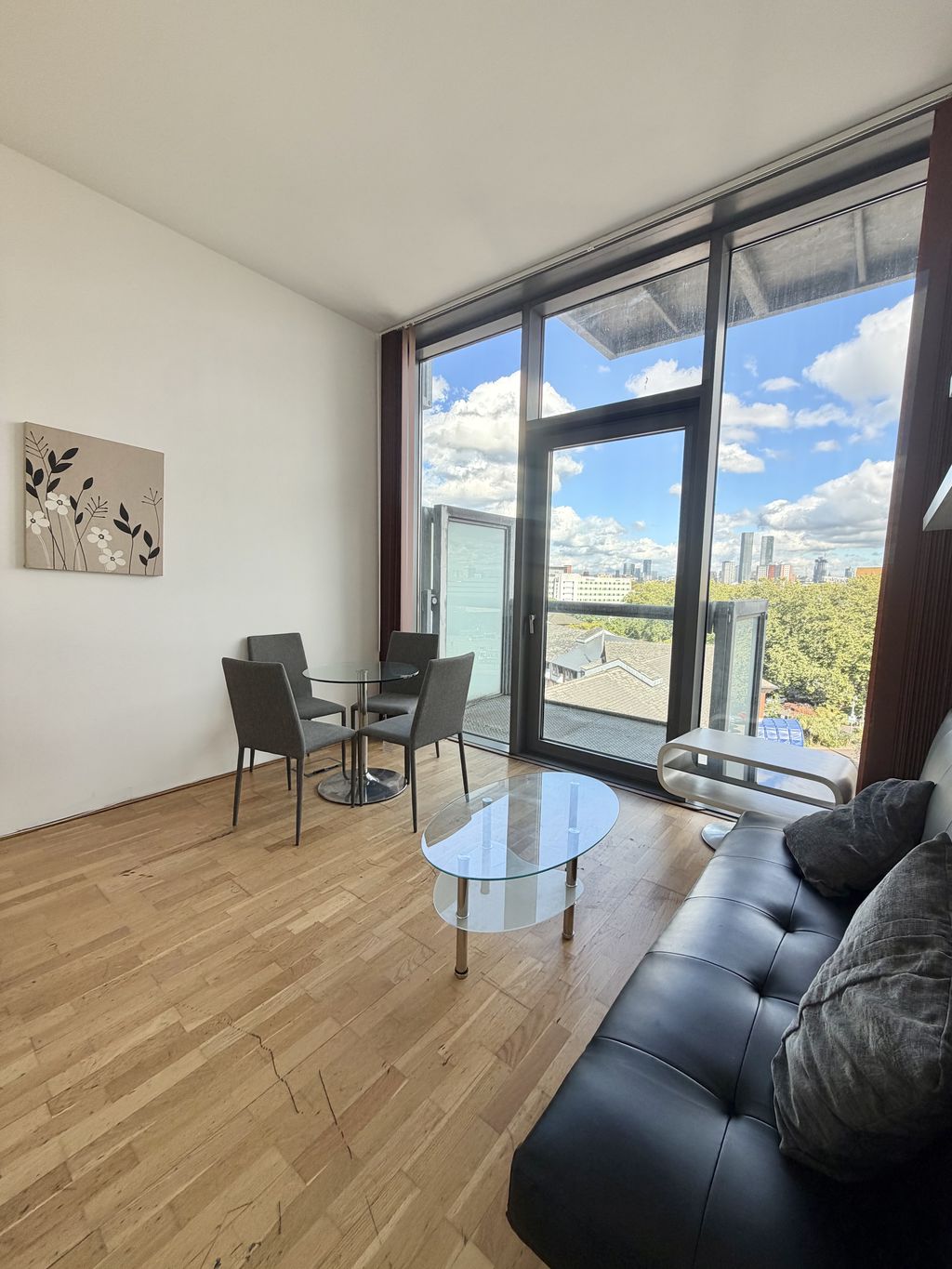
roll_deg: -1.2
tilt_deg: -5.3
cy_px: 634
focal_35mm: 14
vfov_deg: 102.1
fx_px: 513
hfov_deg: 85.7
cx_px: 476
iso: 40
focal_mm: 2.22
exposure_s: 1/222
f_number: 2.2
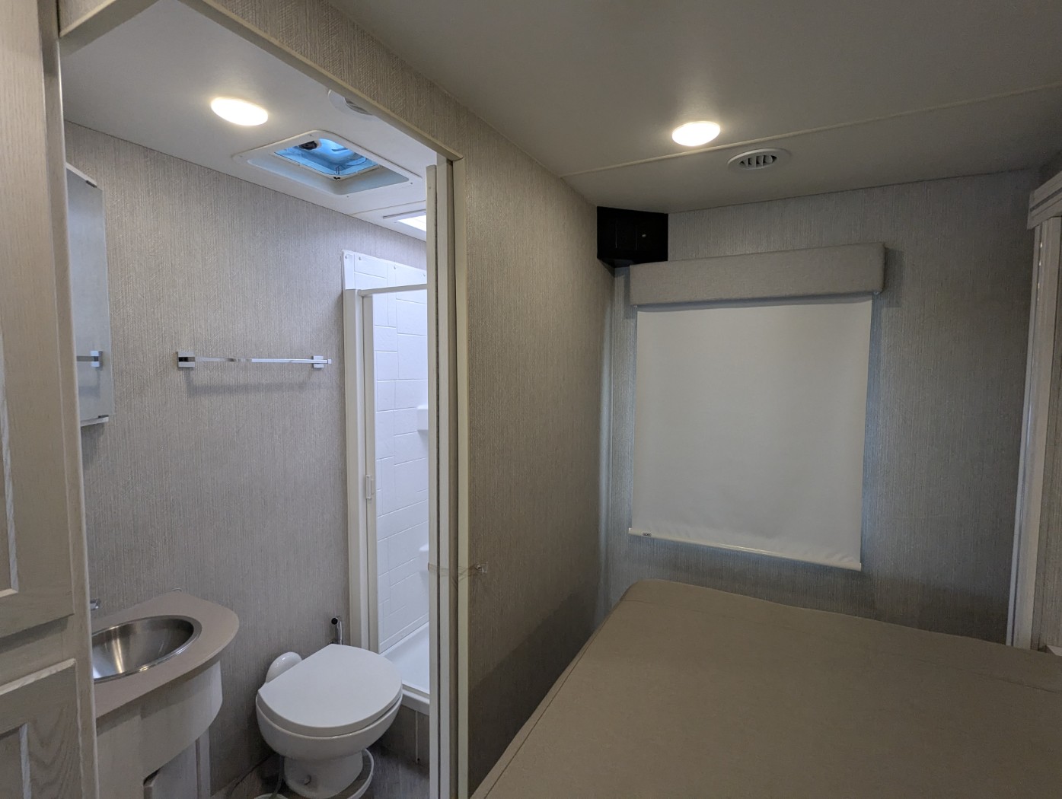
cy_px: 400
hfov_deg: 94.4
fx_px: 492
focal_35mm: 16
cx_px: 531
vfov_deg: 78.2
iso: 206
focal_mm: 2.35
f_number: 2.2
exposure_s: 1/210
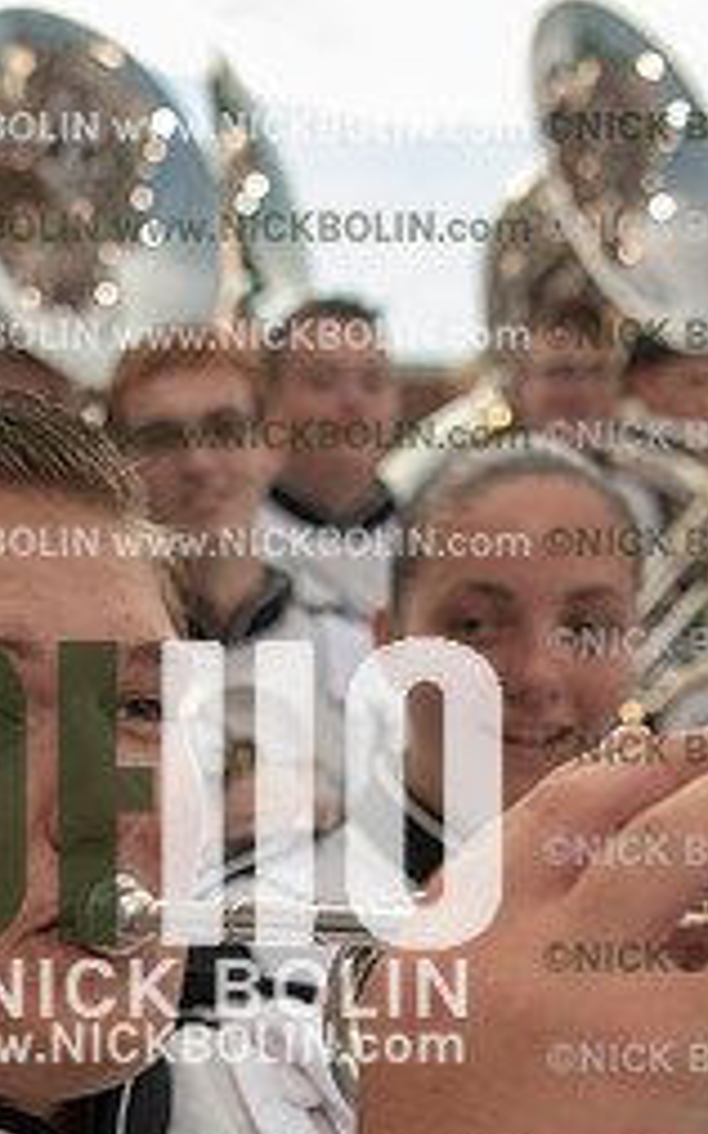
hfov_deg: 22.9
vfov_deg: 35.5
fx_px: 1730
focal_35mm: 56
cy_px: 854
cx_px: 184
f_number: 3.2
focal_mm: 24
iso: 800
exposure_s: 1/125
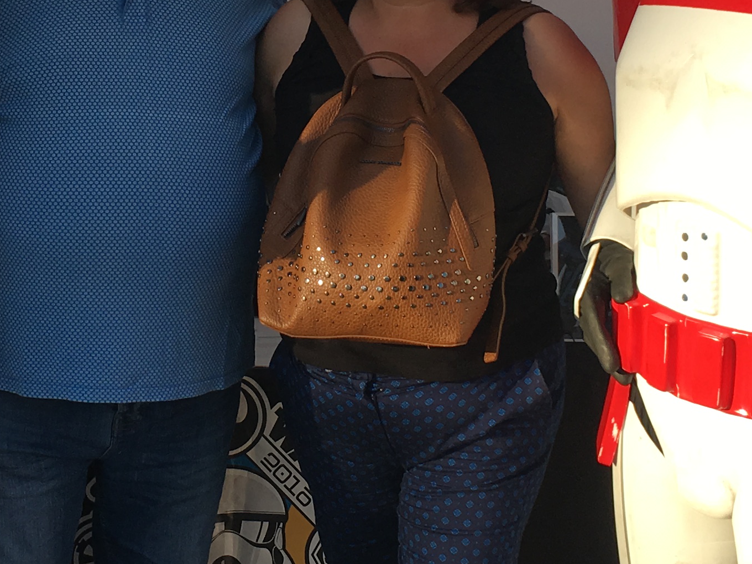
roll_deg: -0.3
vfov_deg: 17.1
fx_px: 1868
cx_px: 213
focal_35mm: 86
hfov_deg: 22.6
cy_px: 134
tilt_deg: -6.8
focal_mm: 4.15
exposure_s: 1/530
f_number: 2.2
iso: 25
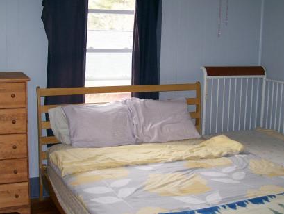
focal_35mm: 51
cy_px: 114
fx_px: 419
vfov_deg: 28.6
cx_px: 140
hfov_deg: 37.4
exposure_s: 1/64
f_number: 2.7
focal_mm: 6
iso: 80
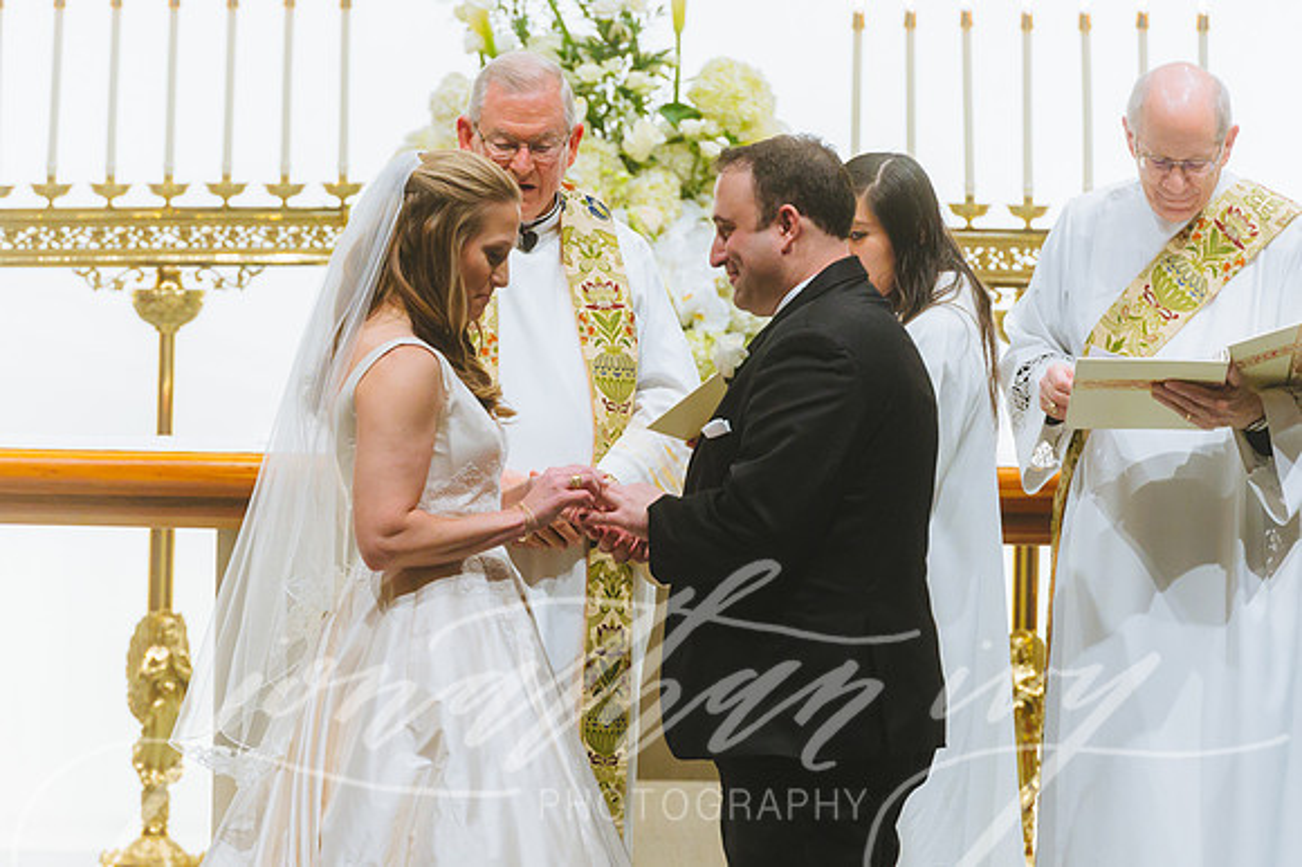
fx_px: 10546
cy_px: 601
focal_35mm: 292
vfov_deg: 4.7
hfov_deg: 7.1
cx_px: 576
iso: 2500
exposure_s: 1/125
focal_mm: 200
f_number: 2.8
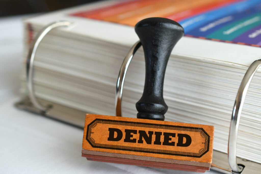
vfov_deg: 22.6
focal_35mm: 60
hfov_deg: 33.4
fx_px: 435
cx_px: 130
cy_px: 87
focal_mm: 40
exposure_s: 1/200
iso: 200
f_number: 5
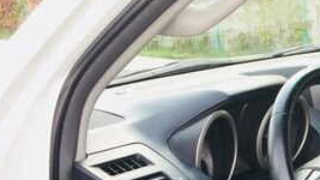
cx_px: 346
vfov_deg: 14.4
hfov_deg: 25.3
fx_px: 662
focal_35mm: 78
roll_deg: -0.1
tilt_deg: -22.8
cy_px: 273
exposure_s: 1/110
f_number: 2.2
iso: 32
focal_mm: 4.15
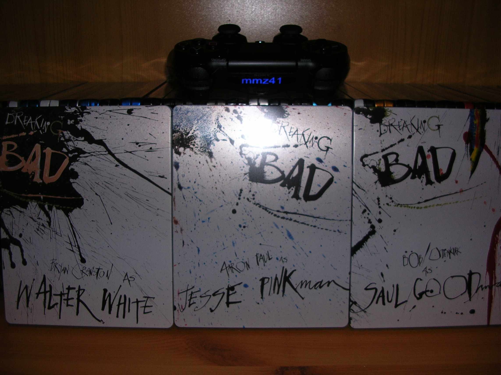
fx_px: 506
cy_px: 188
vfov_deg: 40.6
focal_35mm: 35
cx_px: 250
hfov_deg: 52.7
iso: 50
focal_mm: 5.8
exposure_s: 1/60.1
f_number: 2.8
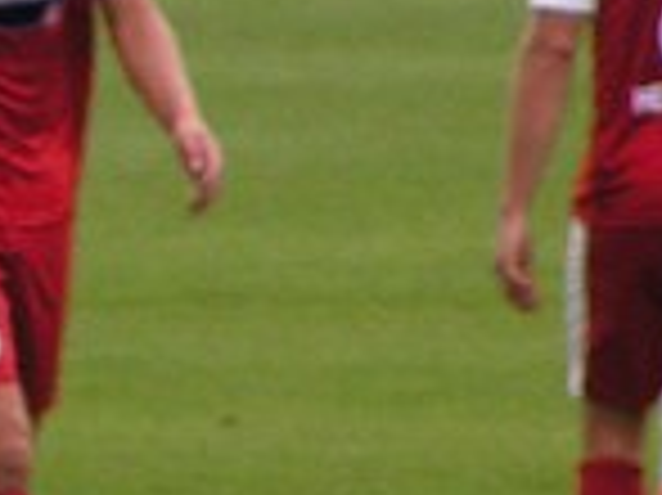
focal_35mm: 1851
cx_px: -585
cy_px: -54
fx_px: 35370
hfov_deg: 1.1
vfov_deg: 0.8
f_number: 3.5
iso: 125
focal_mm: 52
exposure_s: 1/400
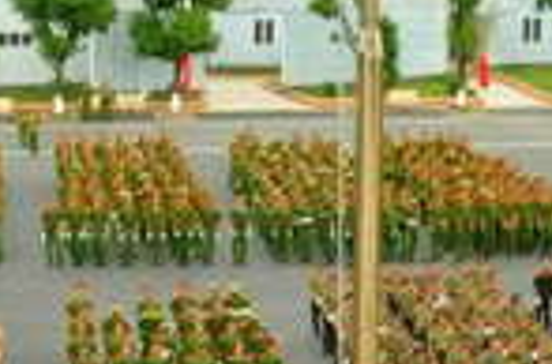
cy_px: 135
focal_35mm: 92
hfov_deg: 21.9
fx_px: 1406
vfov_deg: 14.7
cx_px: 90
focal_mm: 18
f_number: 10
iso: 1600
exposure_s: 1/200
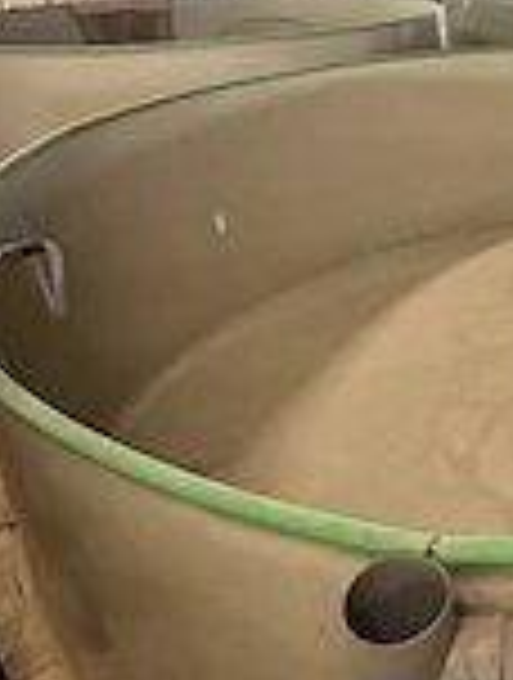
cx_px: 594
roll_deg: +0.2
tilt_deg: -21.4
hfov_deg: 32.9
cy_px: 216
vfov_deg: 49.0
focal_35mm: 37
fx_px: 728
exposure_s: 1/50
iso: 1250
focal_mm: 2.22
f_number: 2.2
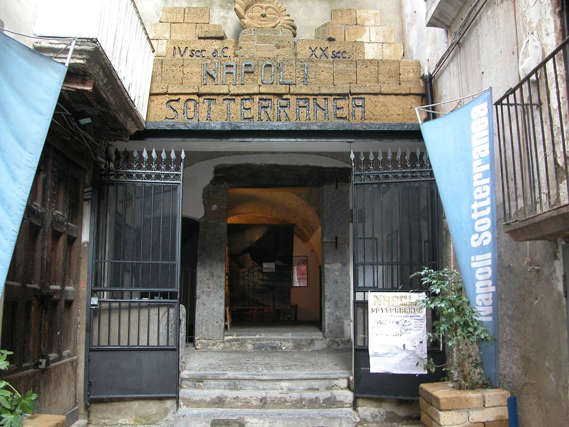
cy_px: 214
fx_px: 559
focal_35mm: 34
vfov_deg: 41.8
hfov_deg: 54.0
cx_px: 284
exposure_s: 1/8.6
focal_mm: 8.9
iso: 100
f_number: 2.8
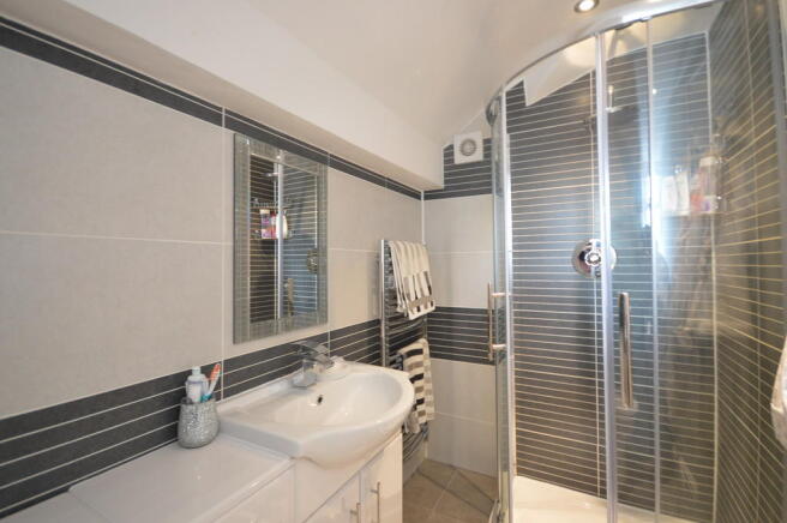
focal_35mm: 15
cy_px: 262
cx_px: 394
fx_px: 328
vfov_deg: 77.2
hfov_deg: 100.4
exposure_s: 1/8
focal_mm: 10
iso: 400
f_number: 4
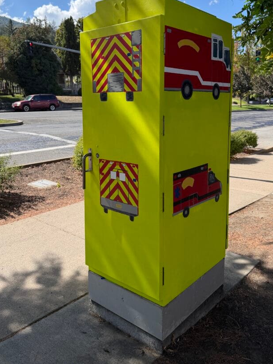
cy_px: 141
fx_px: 316
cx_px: 134
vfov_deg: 59.3
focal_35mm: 30
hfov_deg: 46.8
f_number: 1.78
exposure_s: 1/3759
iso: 100
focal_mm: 6.76
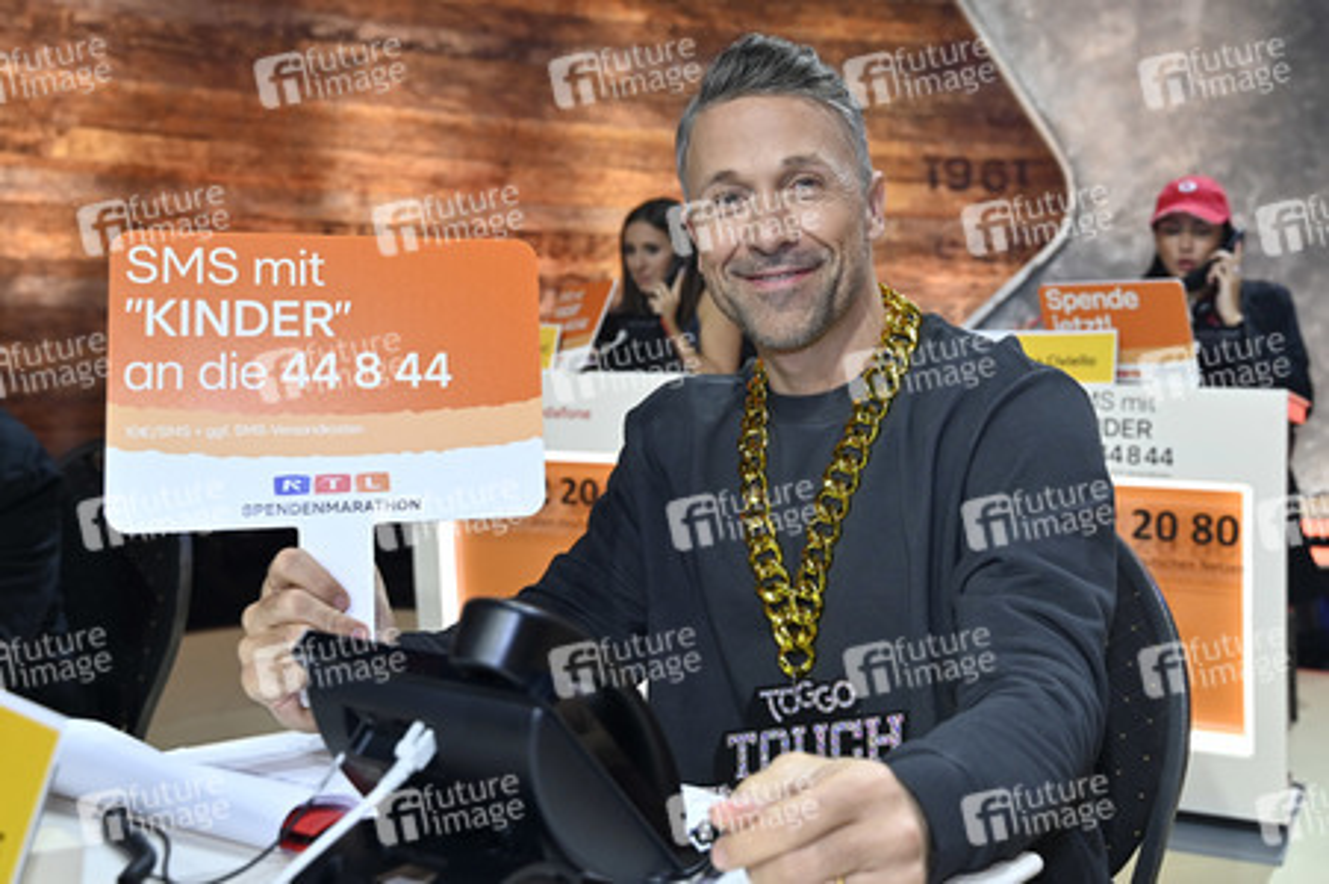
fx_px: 1162
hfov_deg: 59.5
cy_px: 442
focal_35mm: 32
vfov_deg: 41.7
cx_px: 664
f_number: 4
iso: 1000
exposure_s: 1/200
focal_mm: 31.5
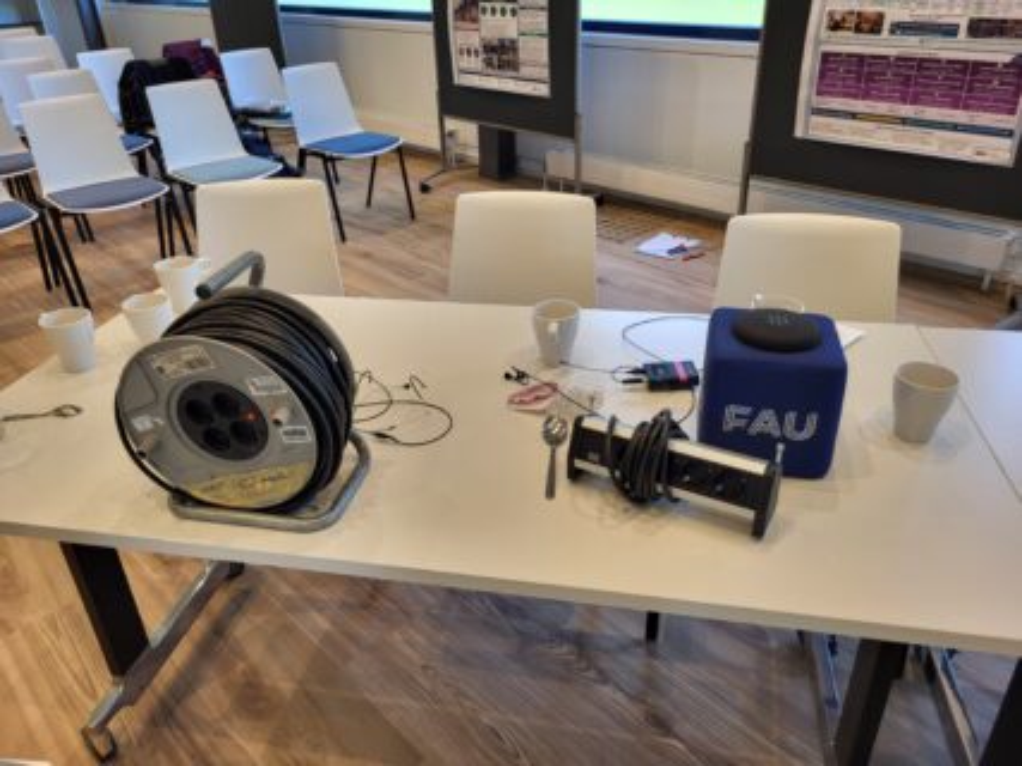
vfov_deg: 53.0
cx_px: 511
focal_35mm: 26
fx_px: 767
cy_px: 383
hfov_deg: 67.3
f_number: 1.8
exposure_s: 1/100
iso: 64
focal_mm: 5.4
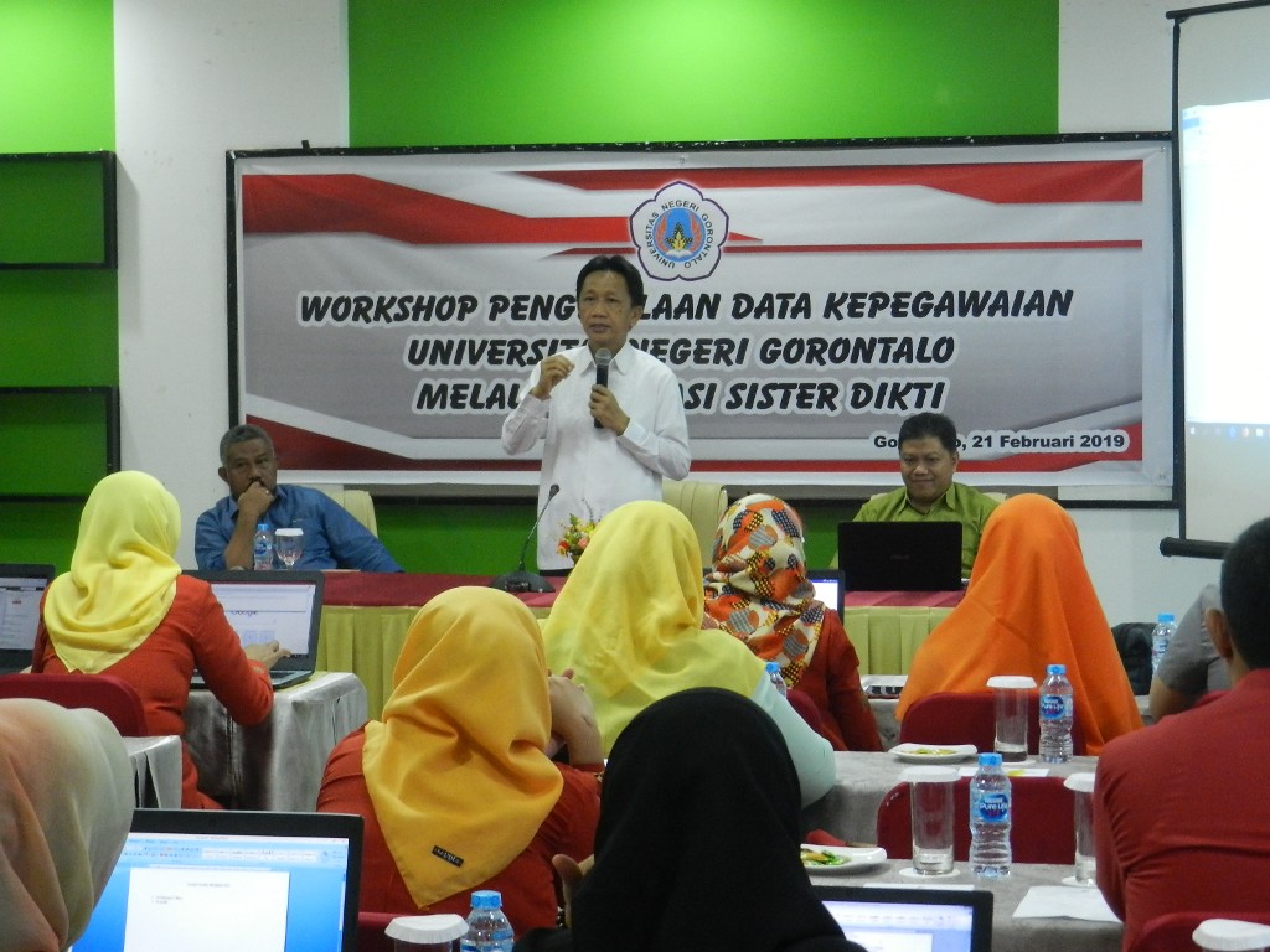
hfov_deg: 23.3
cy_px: 476
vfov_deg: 17.6
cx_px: 635
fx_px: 3082
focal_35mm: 84
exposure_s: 1/20
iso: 800
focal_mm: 14.9
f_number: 4.4
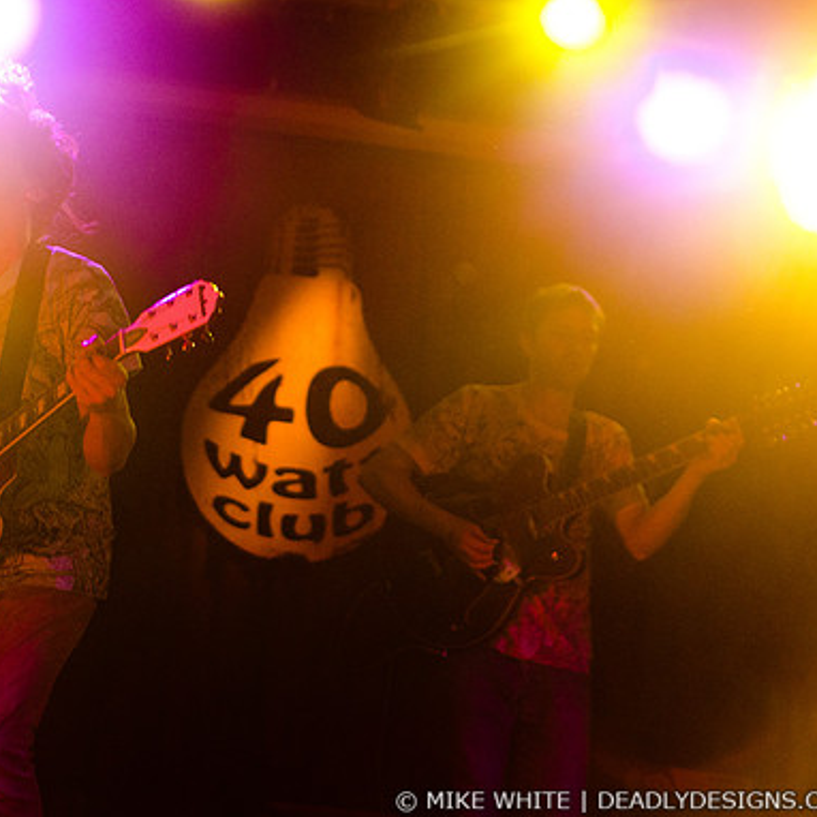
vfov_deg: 29.6
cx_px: 248
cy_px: 408
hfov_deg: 29.3
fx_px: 1549
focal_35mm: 58
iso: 1250
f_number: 1.6
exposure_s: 1/200
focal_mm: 30
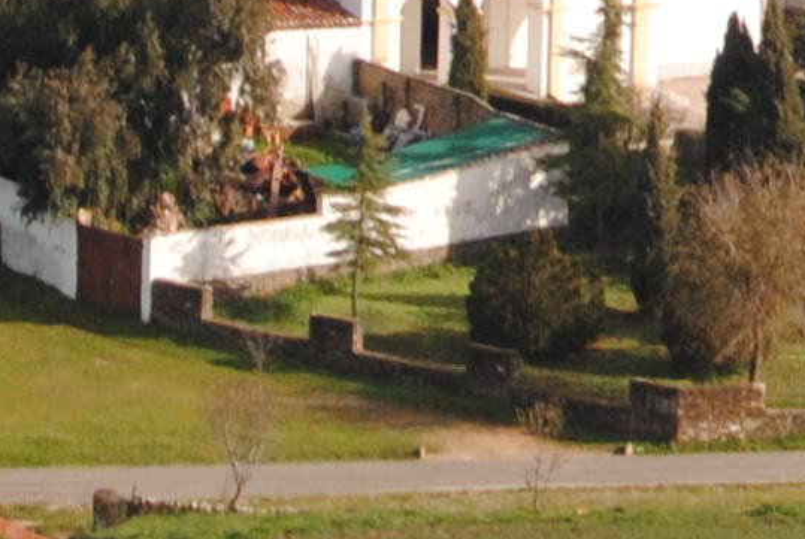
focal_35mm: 593
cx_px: 1361
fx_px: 13269
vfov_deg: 2.3
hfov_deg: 3.5
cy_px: -1180
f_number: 5.6
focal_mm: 55
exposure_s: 1/500
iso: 360
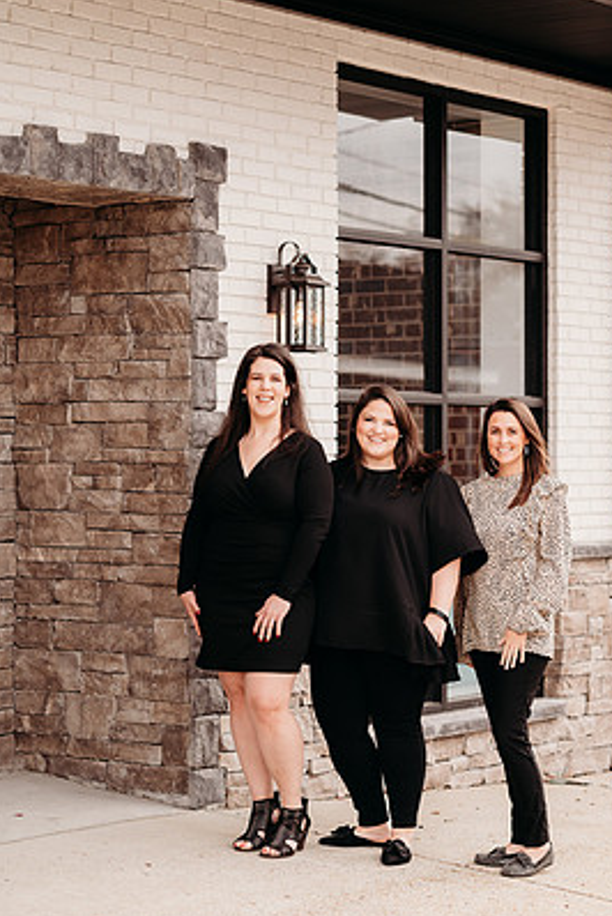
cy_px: 417
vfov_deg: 21.2
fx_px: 2444
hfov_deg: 14.3
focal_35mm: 96
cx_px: 343
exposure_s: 1/640
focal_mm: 85
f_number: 3.2
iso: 100
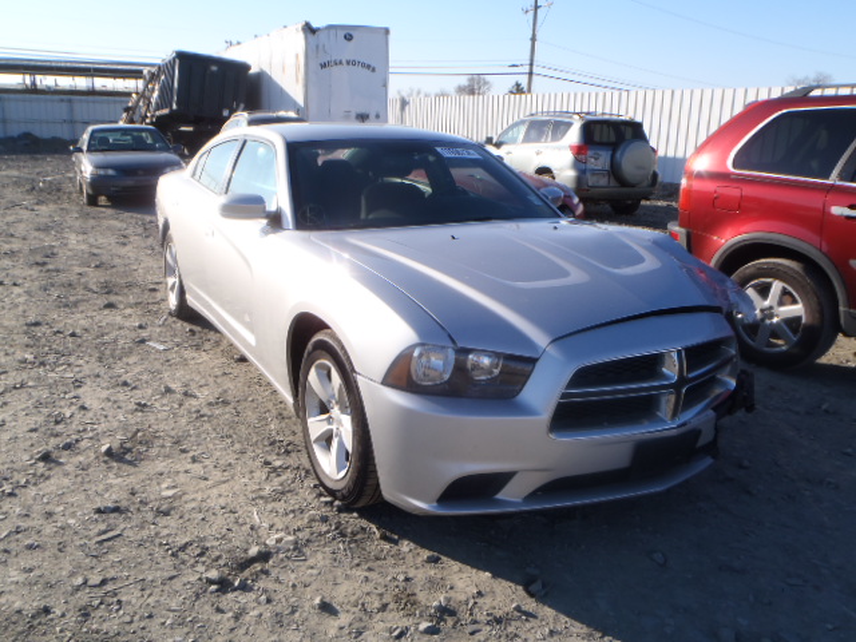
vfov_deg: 49.7
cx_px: 428
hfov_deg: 63.4
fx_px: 692
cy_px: 321
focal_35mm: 28
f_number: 4.5
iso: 80
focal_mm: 5
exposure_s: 1/400
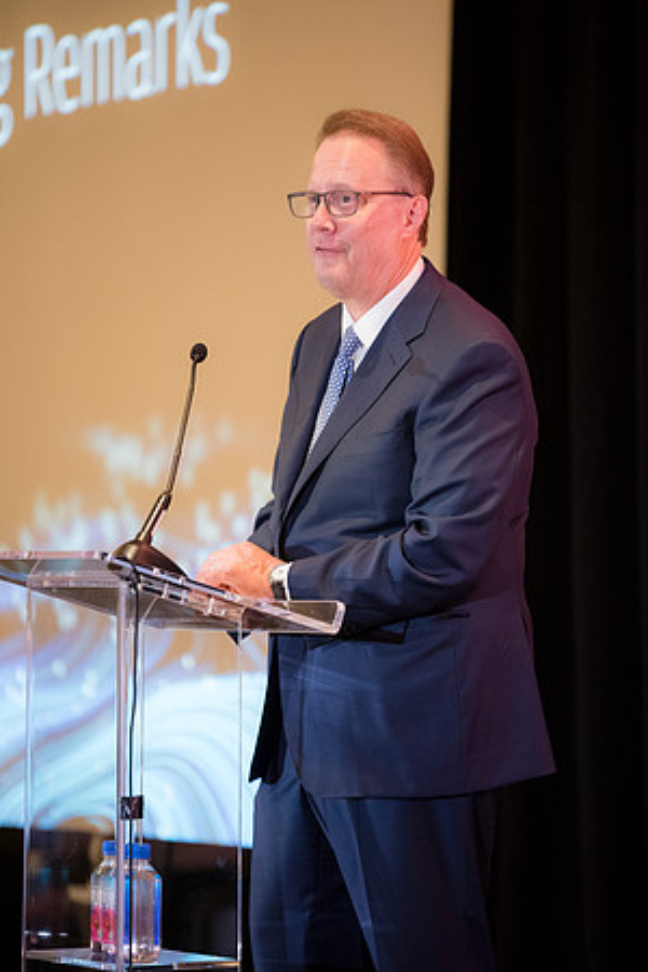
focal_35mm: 200
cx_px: 324
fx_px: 5400
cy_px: 486
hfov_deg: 6.9
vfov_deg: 10.3
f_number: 2.8
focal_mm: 200
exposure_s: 1/160
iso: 5600
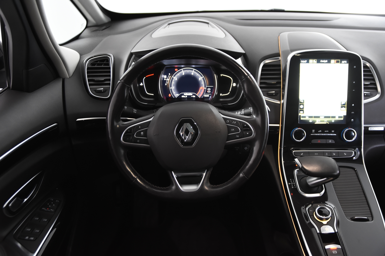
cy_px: 128
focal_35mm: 33
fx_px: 353
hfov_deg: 57.2
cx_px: 192
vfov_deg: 40.0
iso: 1600
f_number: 3
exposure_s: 1/40
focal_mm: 22
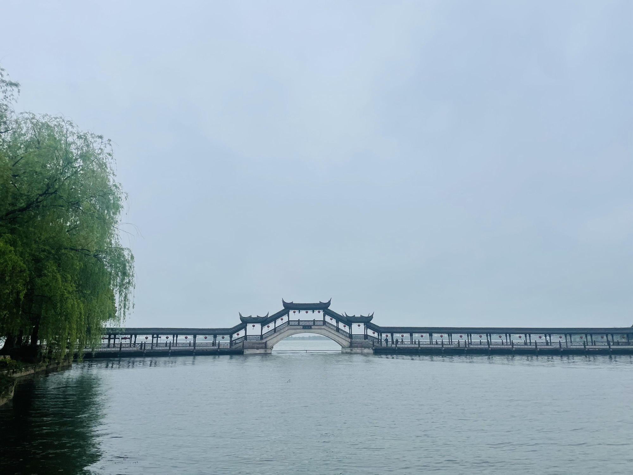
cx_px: 316
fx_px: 475
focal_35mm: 26
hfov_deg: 67.3
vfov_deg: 53.1
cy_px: 238
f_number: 1.6
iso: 32
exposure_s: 1/1618
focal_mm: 4.2
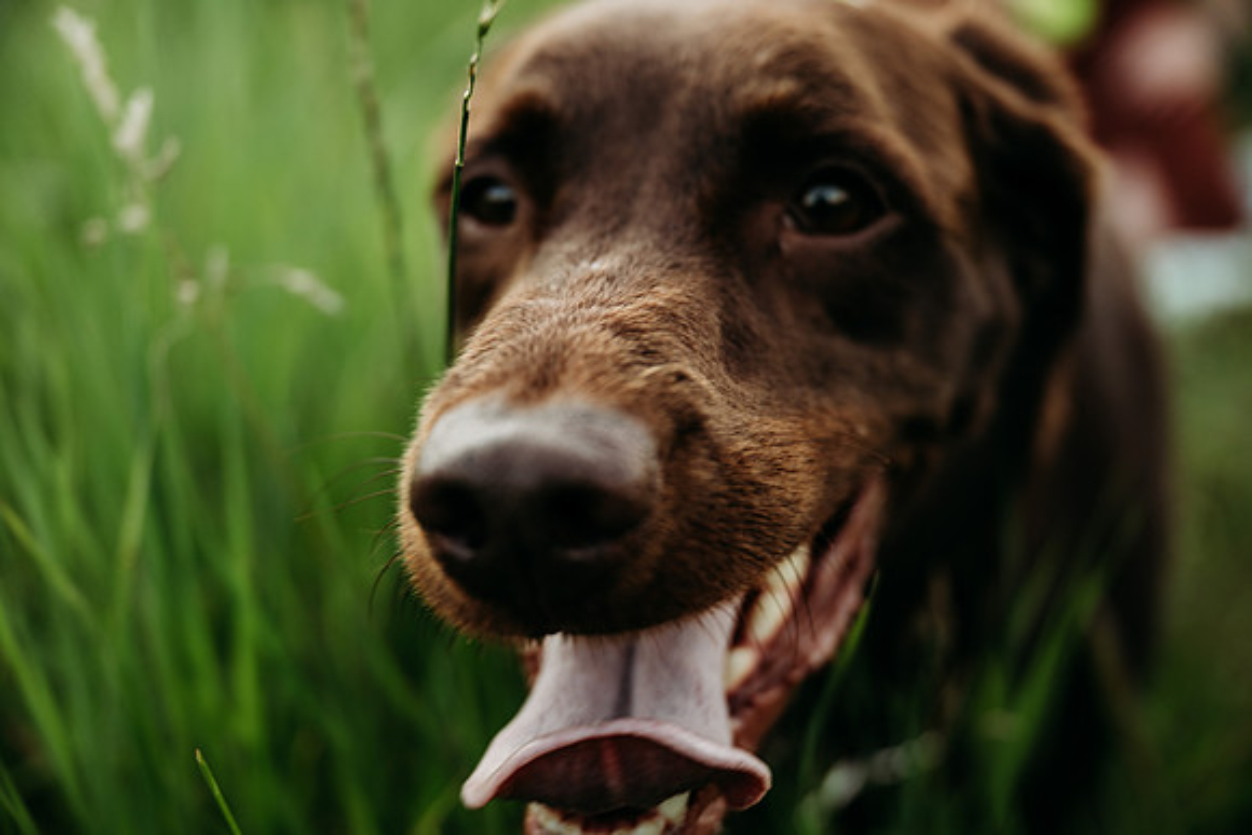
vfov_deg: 28.1
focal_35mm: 48
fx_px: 1670
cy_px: 418
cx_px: 626
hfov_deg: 41.1
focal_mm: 48
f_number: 3.2
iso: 320
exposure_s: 1/500
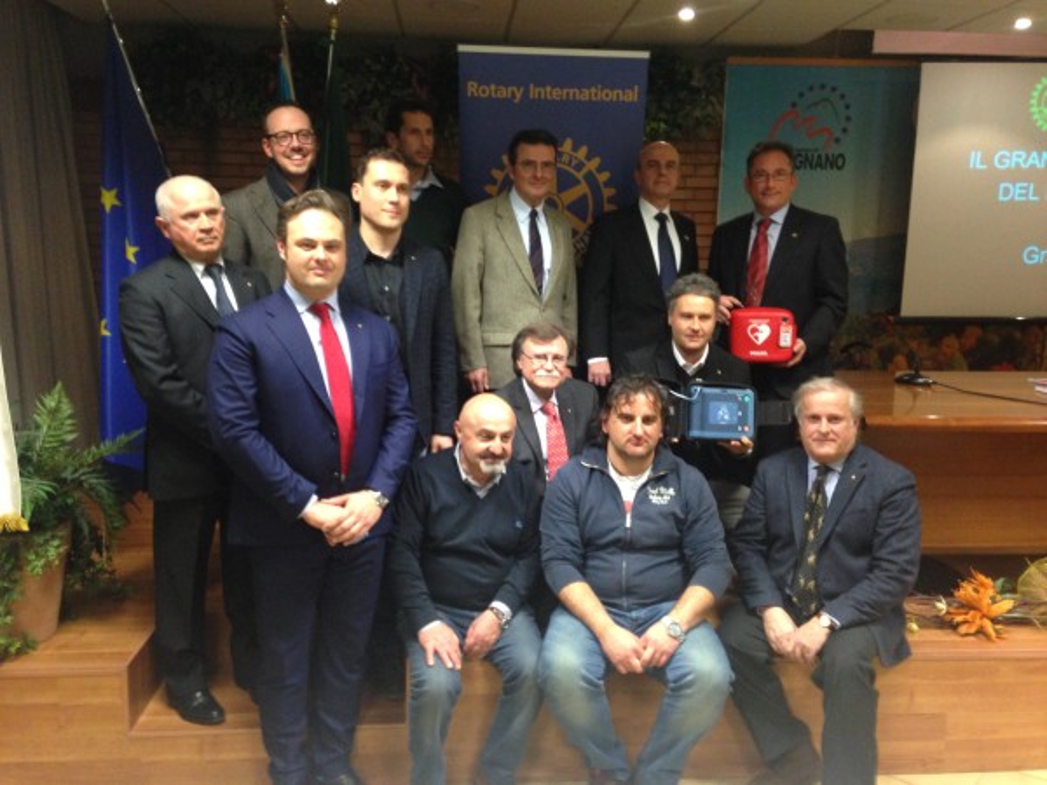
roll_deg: -1.0
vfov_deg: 42.9
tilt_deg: -7.9
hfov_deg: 55.4
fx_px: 998
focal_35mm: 33
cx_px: 524
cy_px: 392
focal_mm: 4.12
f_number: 2.4
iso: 250
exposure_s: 1/20
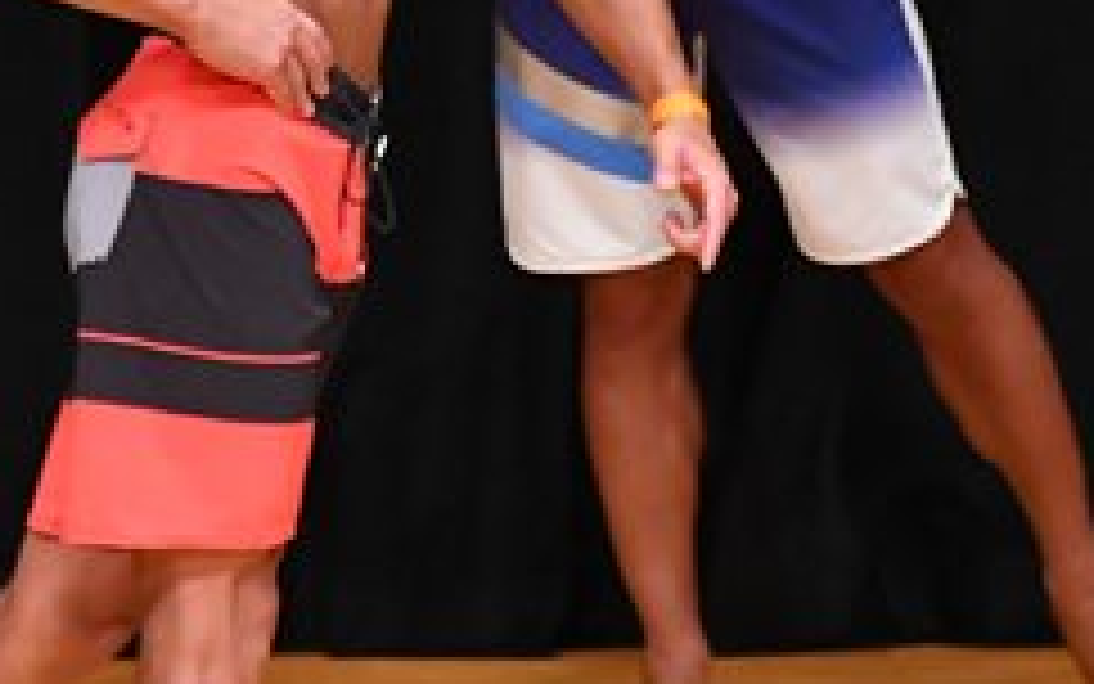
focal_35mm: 926
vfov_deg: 1.4
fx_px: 27615
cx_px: 651
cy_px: 108
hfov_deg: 2.3
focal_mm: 190
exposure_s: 1/400
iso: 4000
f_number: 5.6
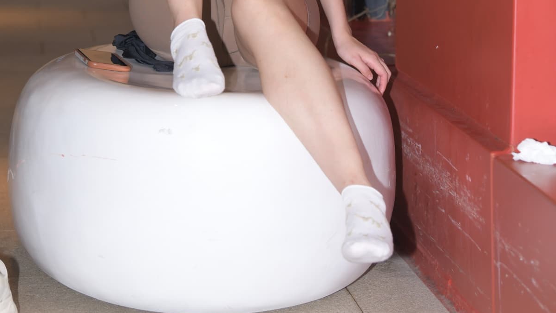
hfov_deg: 17.0
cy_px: -84
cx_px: 278
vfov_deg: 9.5
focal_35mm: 126
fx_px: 1857
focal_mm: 80
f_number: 4.5
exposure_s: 1/200
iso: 400
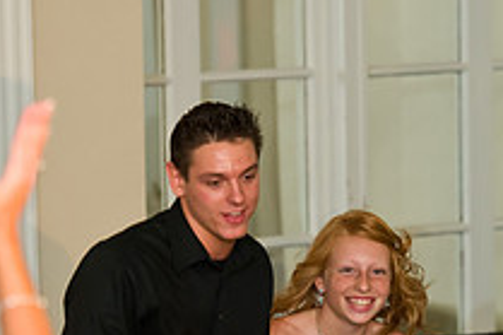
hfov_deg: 6.2
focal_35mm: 333
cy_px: 311
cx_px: 378
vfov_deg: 4.1
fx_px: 4649
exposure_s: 1/125
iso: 1600
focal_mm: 120
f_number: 3.2
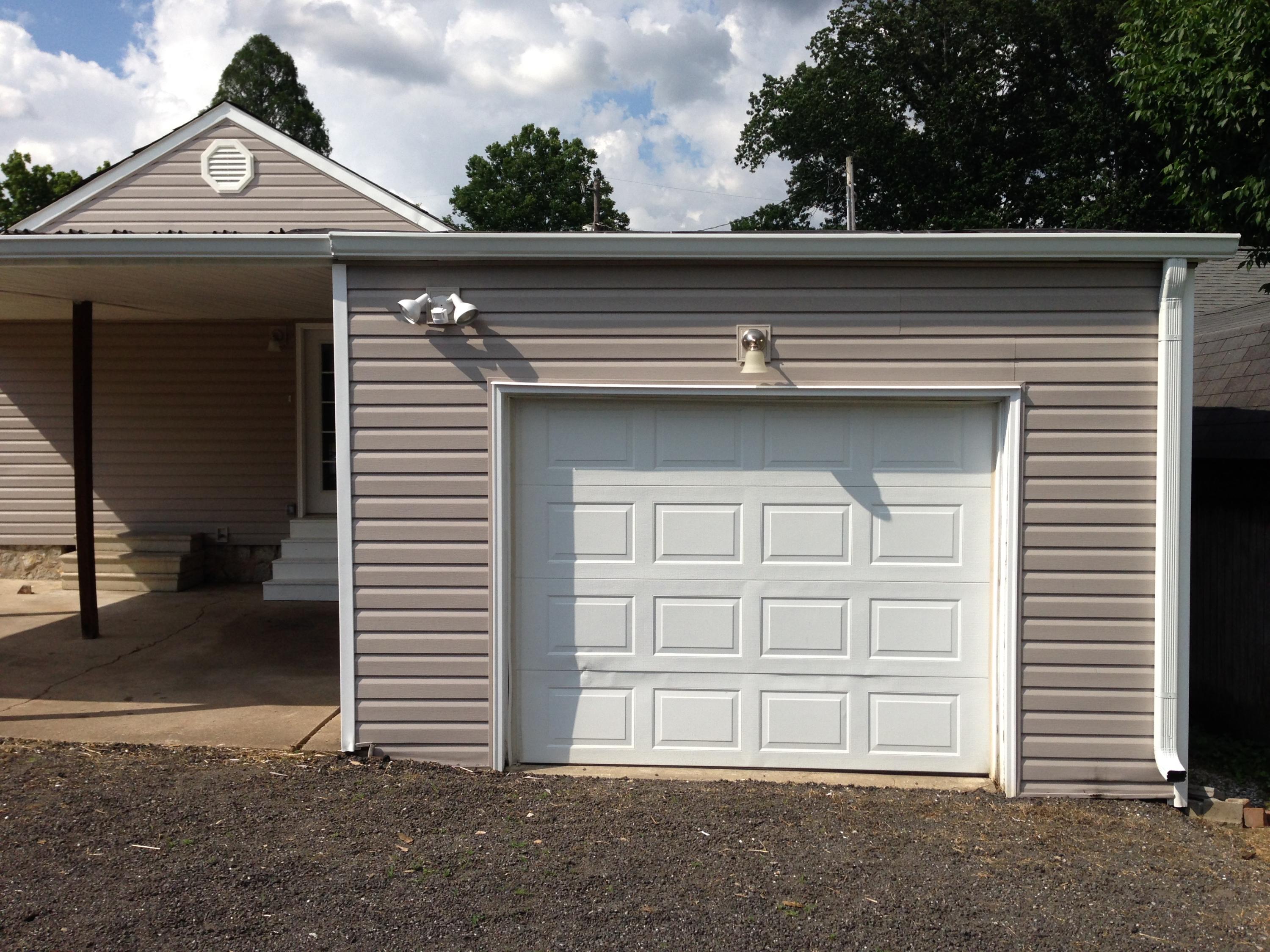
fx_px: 1211
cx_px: 635
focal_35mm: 33
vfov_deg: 42.9
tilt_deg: -1.4
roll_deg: -0.4
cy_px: 476
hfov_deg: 55.4
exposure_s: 1/2358
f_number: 2.4
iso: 50
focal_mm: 4.12
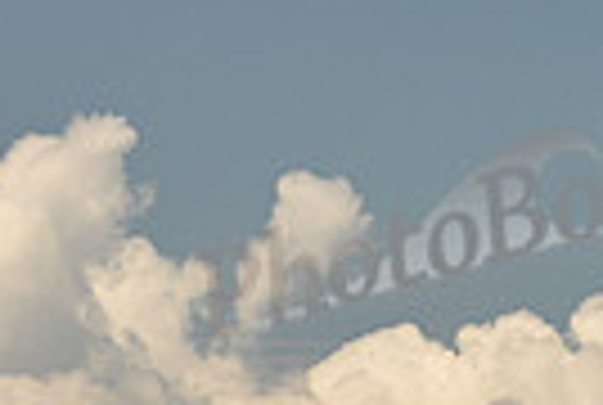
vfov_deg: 2.7
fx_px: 8410
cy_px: 808
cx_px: 1066
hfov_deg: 4.1
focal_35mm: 501
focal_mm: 116
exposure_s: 1/800
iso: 320
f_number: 7.1
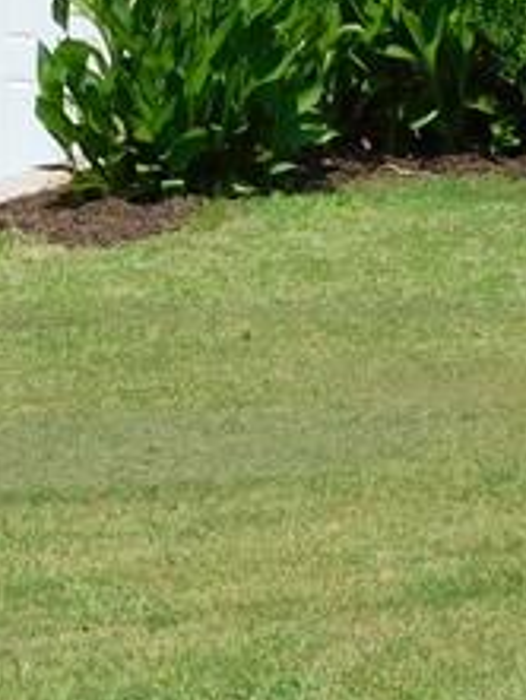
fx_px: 3380
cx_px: -29
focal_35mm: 167
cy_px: -428
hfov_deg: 8.8
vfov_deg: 11.2
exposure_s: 1/1000
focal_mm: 6.3
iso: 125
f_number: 3.5
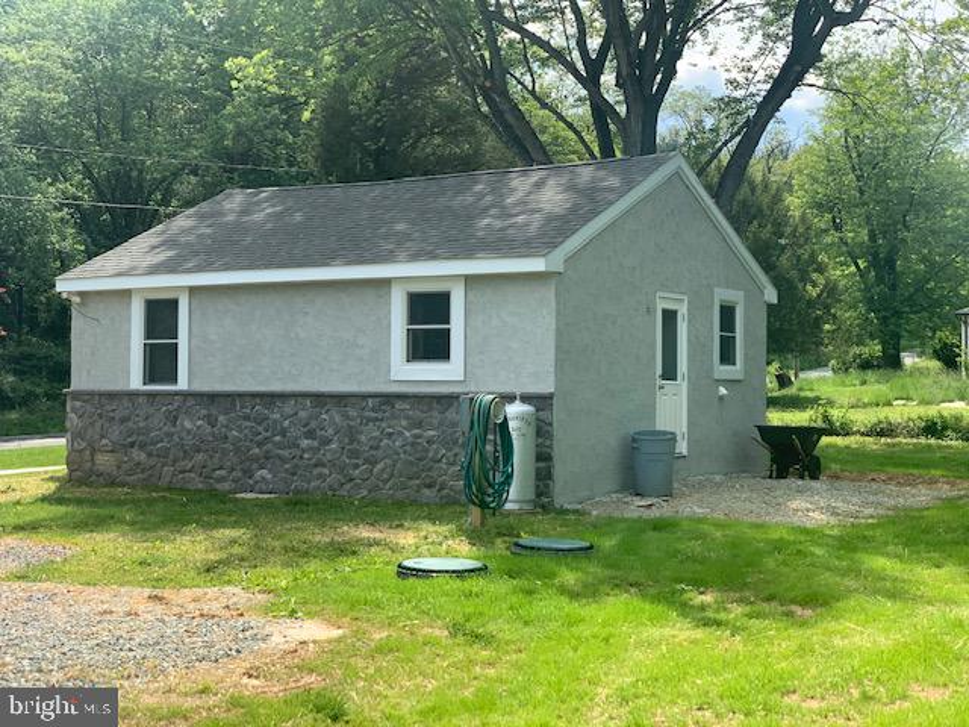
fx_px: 1456
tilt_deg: +1.7
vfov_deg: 28.0
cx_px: 484
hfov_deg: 36.8
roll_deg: -0.5
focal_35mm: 52
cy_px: 364
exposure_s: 1/457
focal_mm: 6
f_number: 2.4
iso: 16
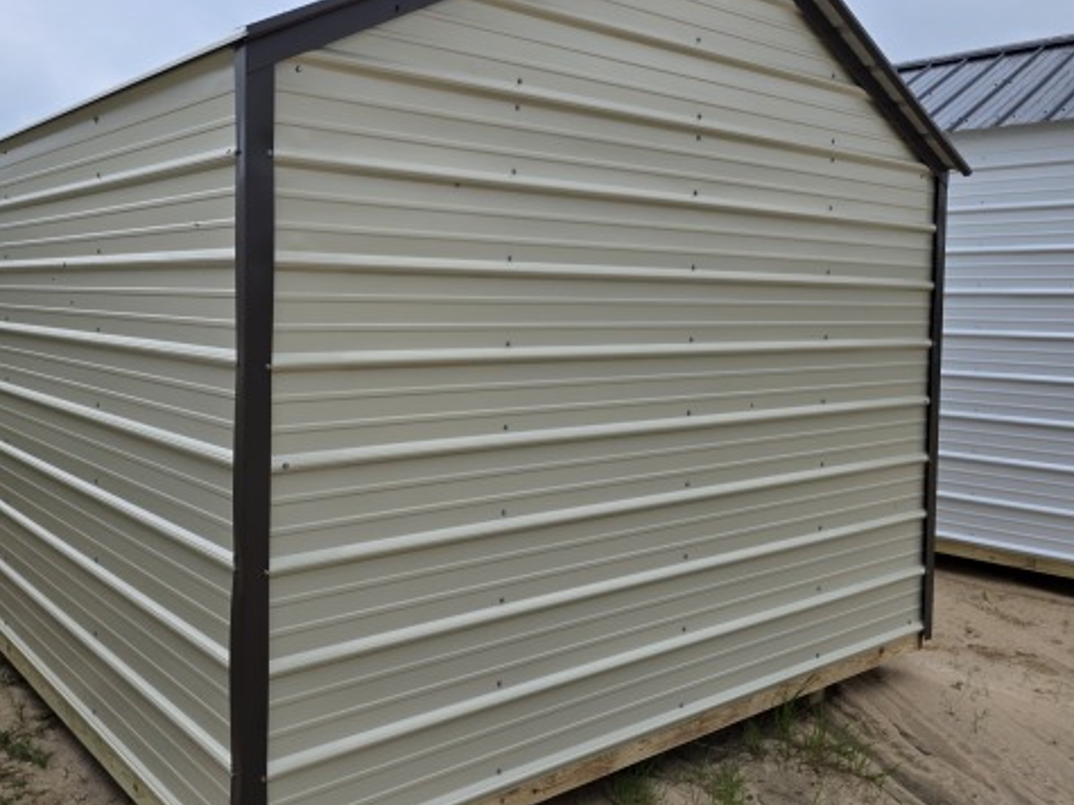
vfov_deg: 45.3
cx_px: 432
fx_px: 962
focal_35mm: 31
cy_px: 346
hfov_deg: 57.9
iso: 80
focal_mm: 6.3
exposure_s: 1/4237
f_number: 1.7
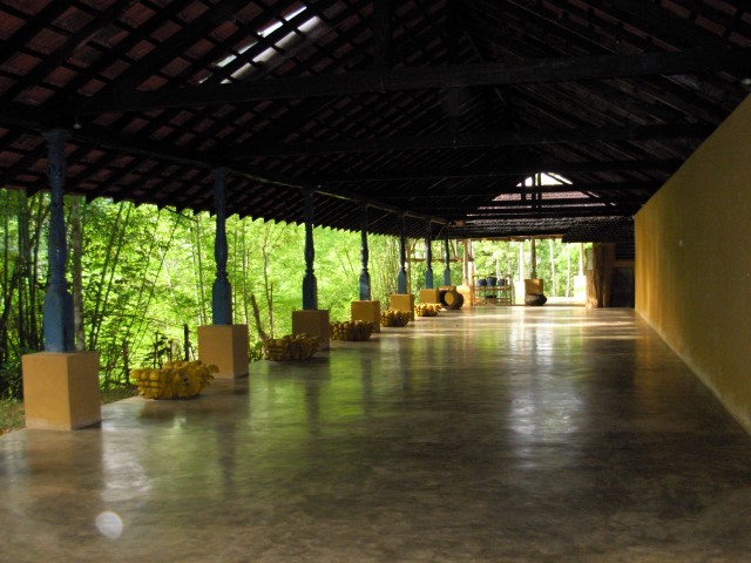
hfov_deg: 49.0
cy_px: 282
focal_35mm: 38
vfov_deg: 37.7
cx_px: 376
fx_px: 824
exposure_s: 1/114
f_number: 2.9
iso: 400
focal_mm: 6.3
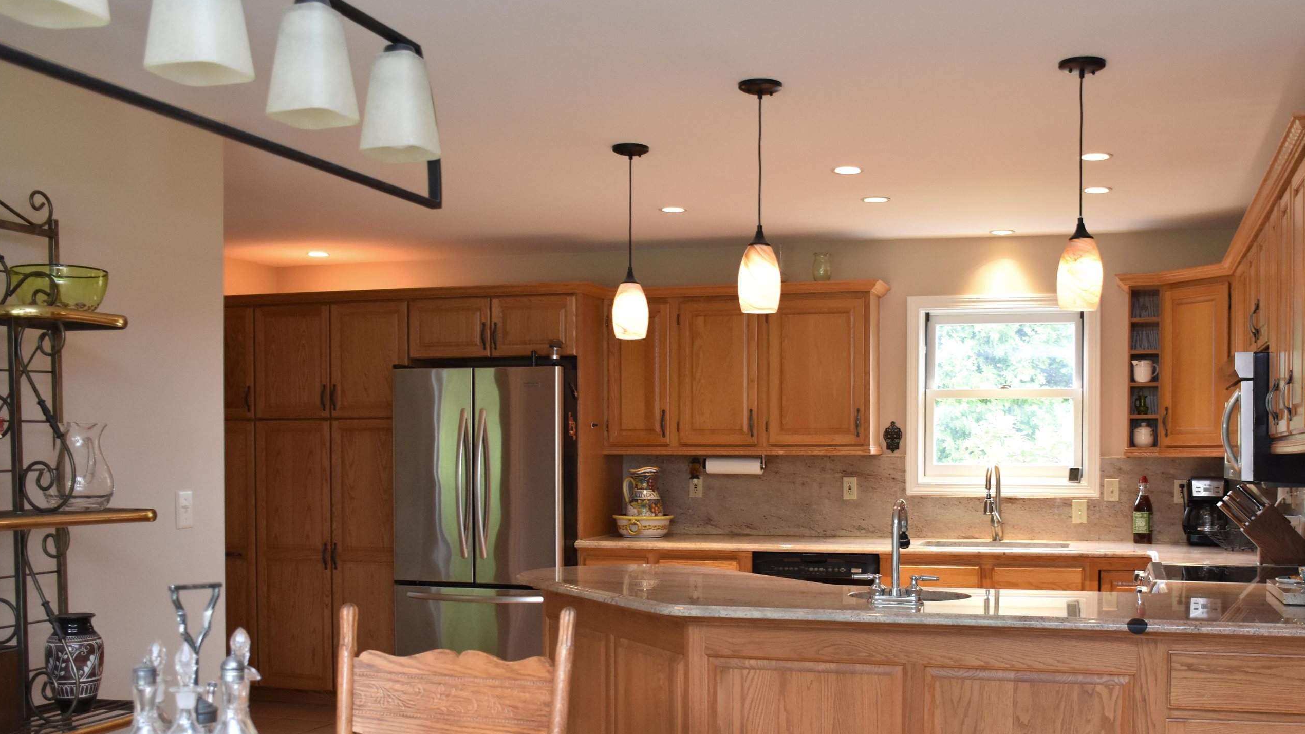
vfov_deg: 30.9
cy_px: 498
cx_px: 750
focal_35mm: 38
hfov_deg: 52.6
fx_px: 1315
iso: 1000
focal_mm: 20
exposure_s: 1/60
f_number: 4
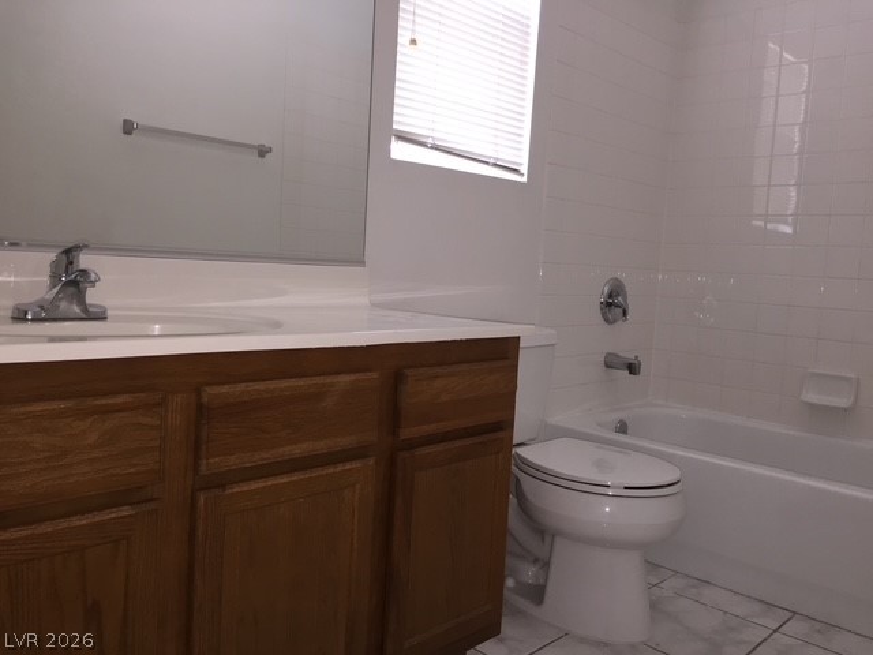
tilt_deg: -5.6
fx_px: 731
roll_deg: -3.6
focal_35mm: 29
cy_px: 328
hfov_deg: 61.7
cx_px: 436
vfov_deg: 48.2
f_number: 2.2
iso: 80
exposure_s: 1/30
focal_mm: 4.15
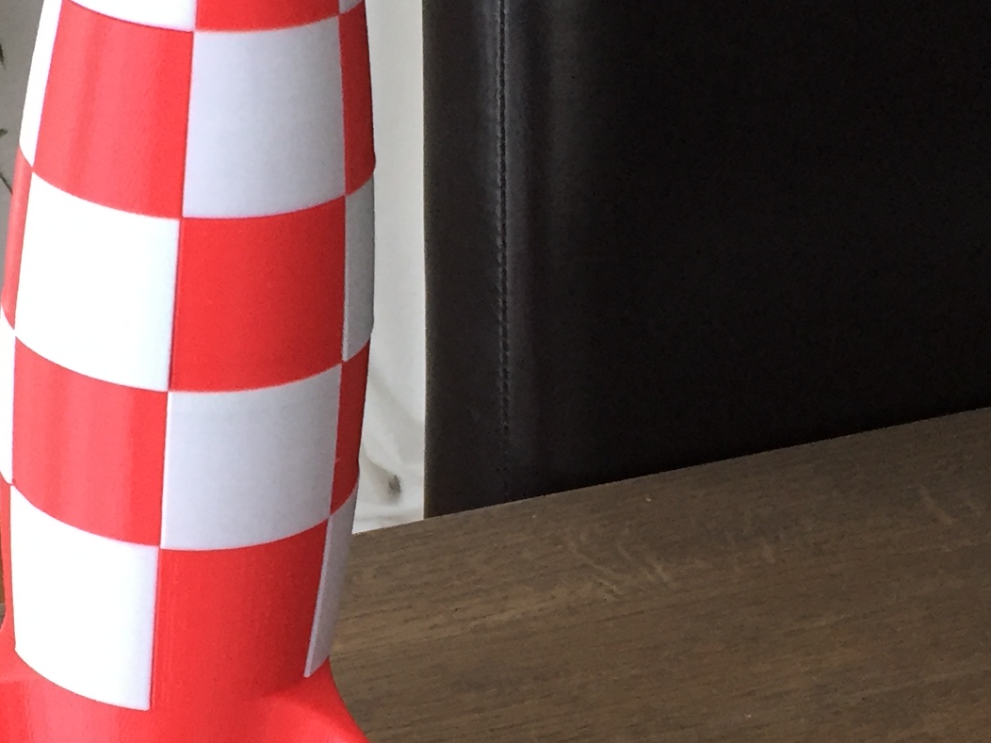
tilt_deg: -27.9
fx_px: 2577
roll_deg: -2.8
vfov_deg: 16.4
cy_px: 429
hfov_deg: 21.5
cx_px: 171
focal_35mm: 90
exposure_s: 1/33
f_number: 2.2
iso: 80
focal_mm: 4.15
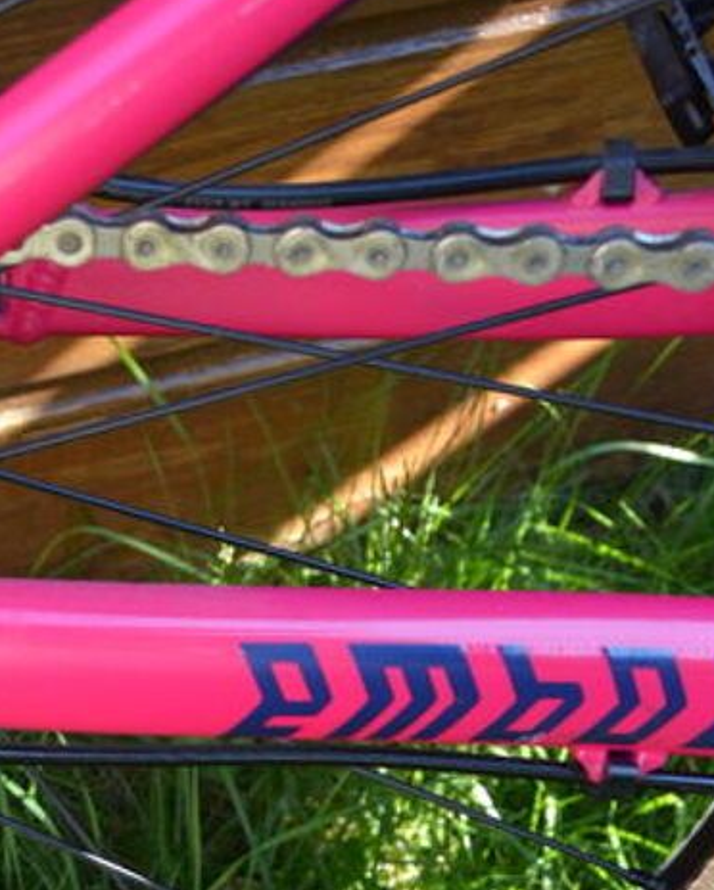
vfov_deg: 21.4
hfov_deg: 17.8
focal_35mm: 82
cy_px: 1109
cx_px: -150
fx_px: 2163
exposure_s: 1/100
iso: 400
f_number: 5
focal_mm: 18
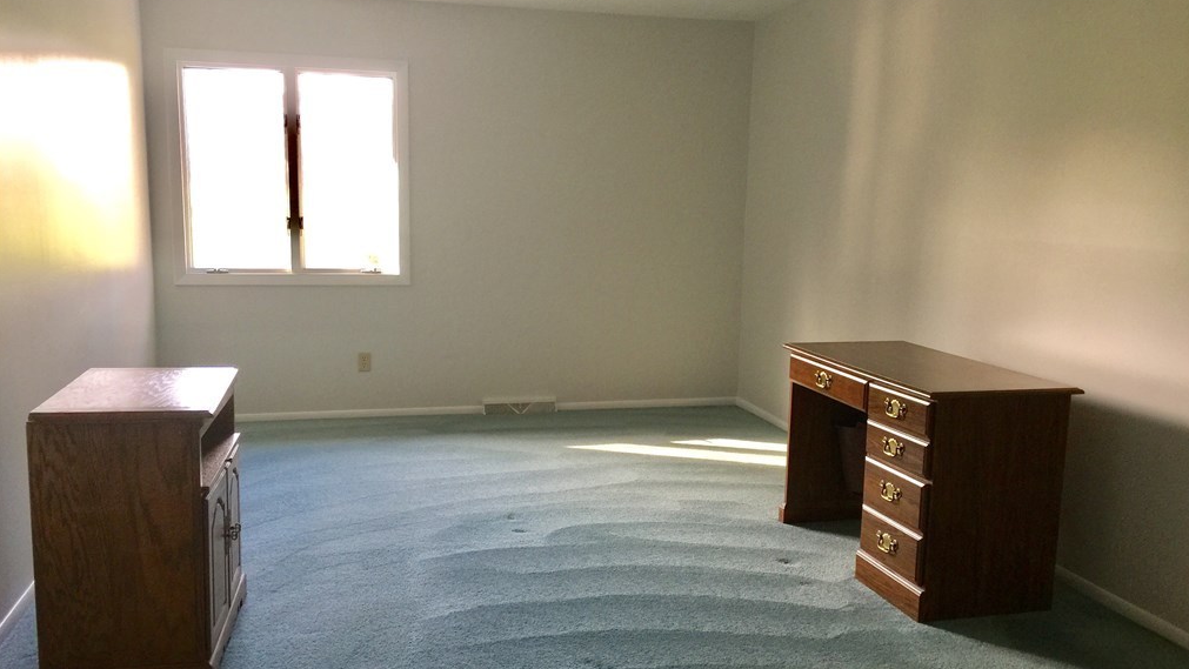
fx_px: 1009
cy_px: 359
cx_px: 595
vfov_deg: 36.7
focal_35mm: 32
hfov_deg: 61.0
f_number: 2.2
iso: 40
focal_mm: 4.15
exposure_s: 1/30
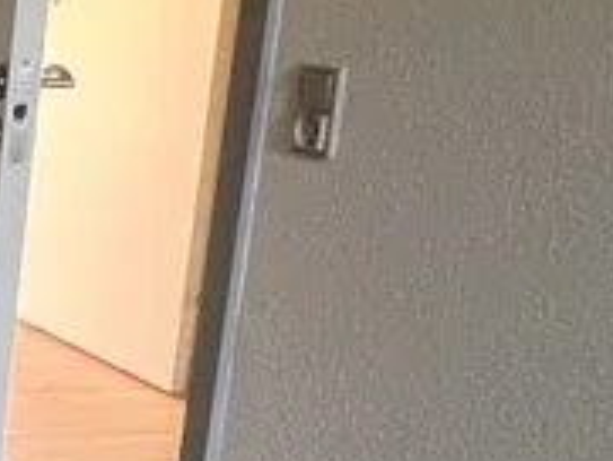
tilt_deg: -13.3
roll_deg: +0.6
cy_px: 298
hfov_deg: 16.1
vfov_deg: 17.2
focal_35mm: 86
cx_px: -701
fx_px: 1524
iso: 250
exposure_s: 1/60
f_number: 1.8
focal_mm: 1.57
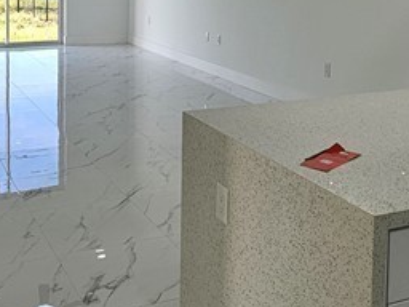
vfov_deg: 26.6
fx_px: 614
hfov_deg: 36.7
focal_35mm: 52
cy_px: 6
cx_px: 169
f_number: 2.2
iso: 50
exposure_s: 1/135
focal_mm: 2.2
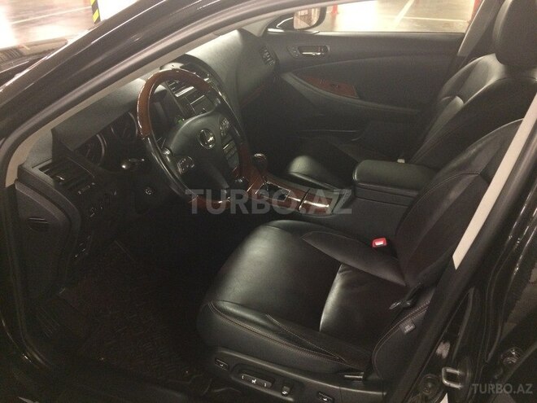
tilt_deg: -30.5
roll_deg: -1.5
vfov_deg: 48.2
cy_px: 202
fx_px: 450
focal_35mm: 29
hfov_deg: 61.7
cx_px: 268
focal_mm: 4.15
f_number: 2.2
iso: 400
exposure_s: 1/17
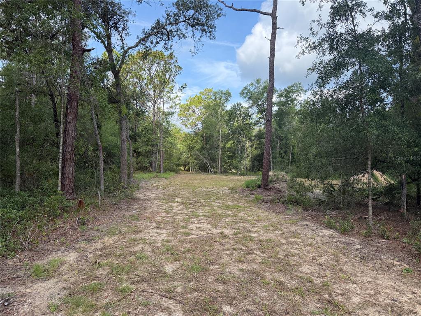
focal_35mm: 24
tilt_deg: +4.3
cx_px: 210
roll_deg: -1.9
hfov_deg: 71.6
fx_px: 292
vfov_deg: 56.8
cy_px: 158
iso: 100
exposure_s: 1/2110
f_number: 1.78
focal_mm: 6.76
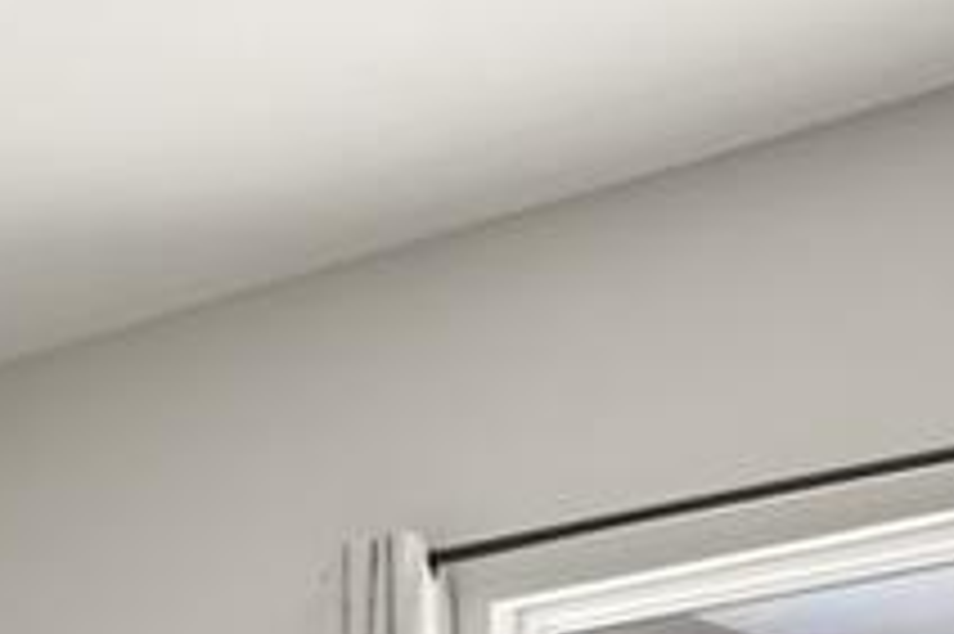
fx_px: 3204
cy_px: 1378
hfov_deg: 16.1
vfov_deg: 10.2
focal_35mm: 121
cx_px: -270
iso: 320
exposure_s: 1/1.67
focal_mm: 16
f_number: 8
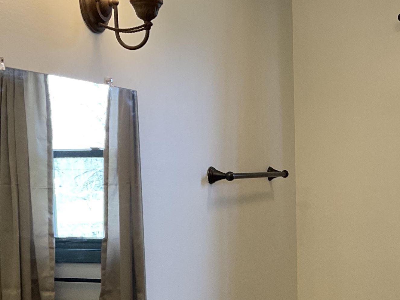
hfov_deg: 28.5
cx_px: 304
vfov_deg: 21.6
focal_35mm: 67
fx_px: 774
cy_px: 250
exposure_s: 1/60
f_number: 1.8
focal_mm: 3
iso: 64
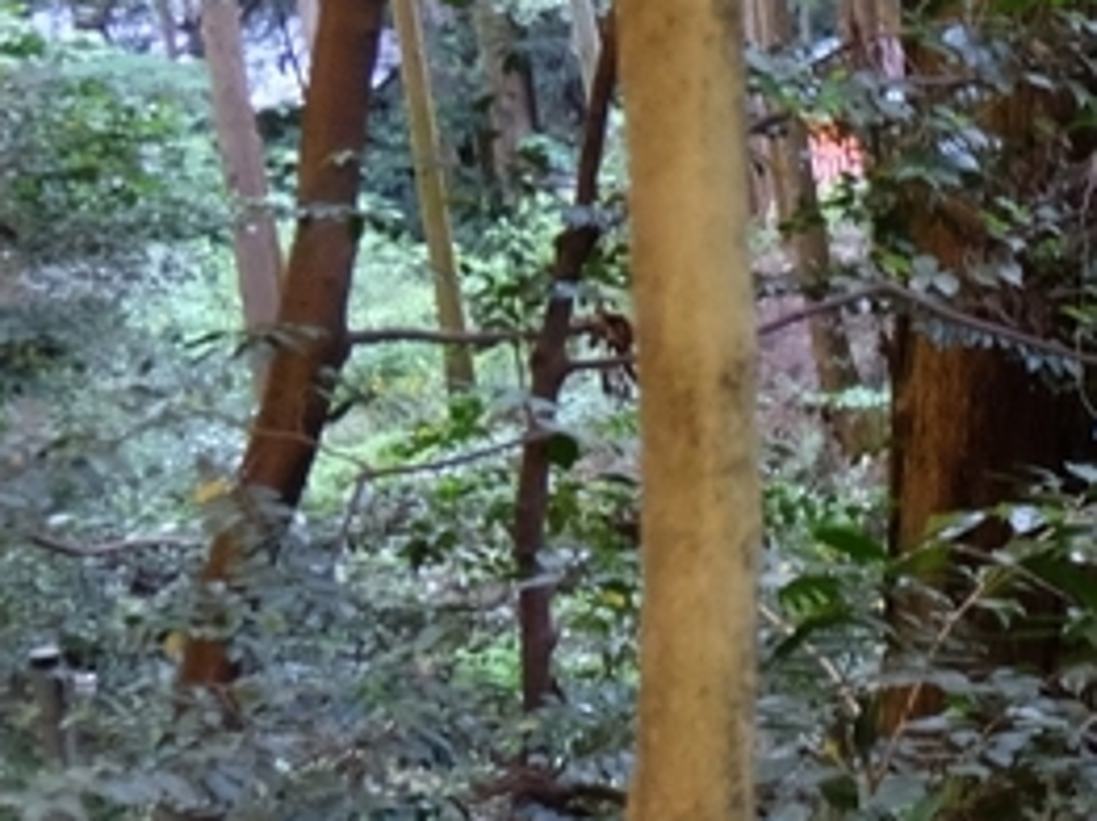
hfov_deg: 14.0
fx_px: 3768
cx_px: 2169
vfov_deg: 12.4
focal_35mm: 119
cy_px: 674
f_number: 2.8
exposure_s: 1/50
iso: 3200
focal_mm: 18
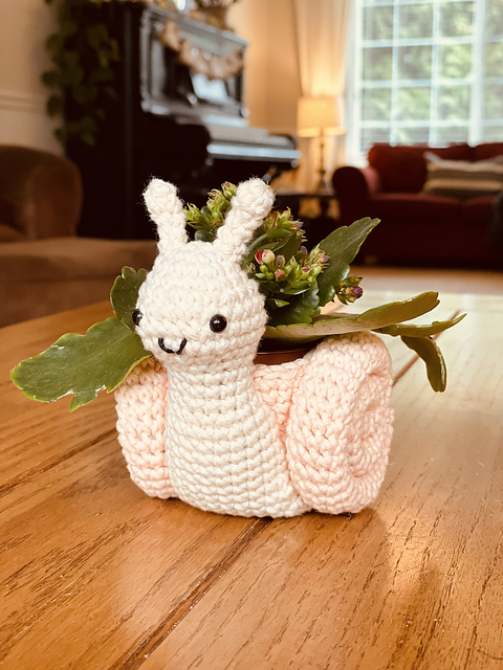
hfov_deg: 28.0
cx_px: 252
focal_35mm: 52
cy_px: 335
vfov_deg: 36.8
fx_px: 1007
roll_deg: +0.6
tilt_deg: -7.8
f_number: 2
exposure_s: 1/120
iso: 200
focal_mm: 6
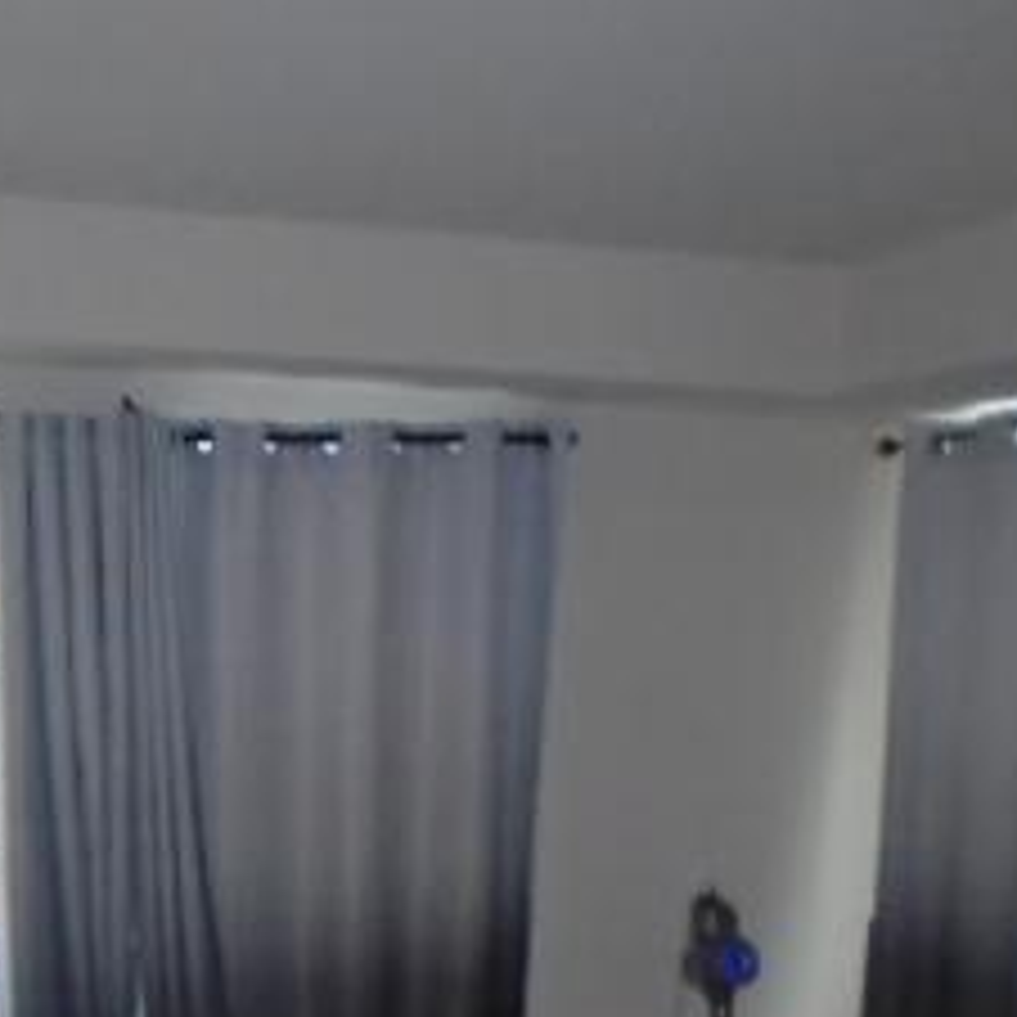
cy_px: 1066
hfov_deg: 26.4
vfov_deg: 25.0
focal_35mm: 65
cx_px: 364
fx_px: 2161
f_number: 3.2
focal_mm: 4.6
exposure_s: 1/30
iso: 400
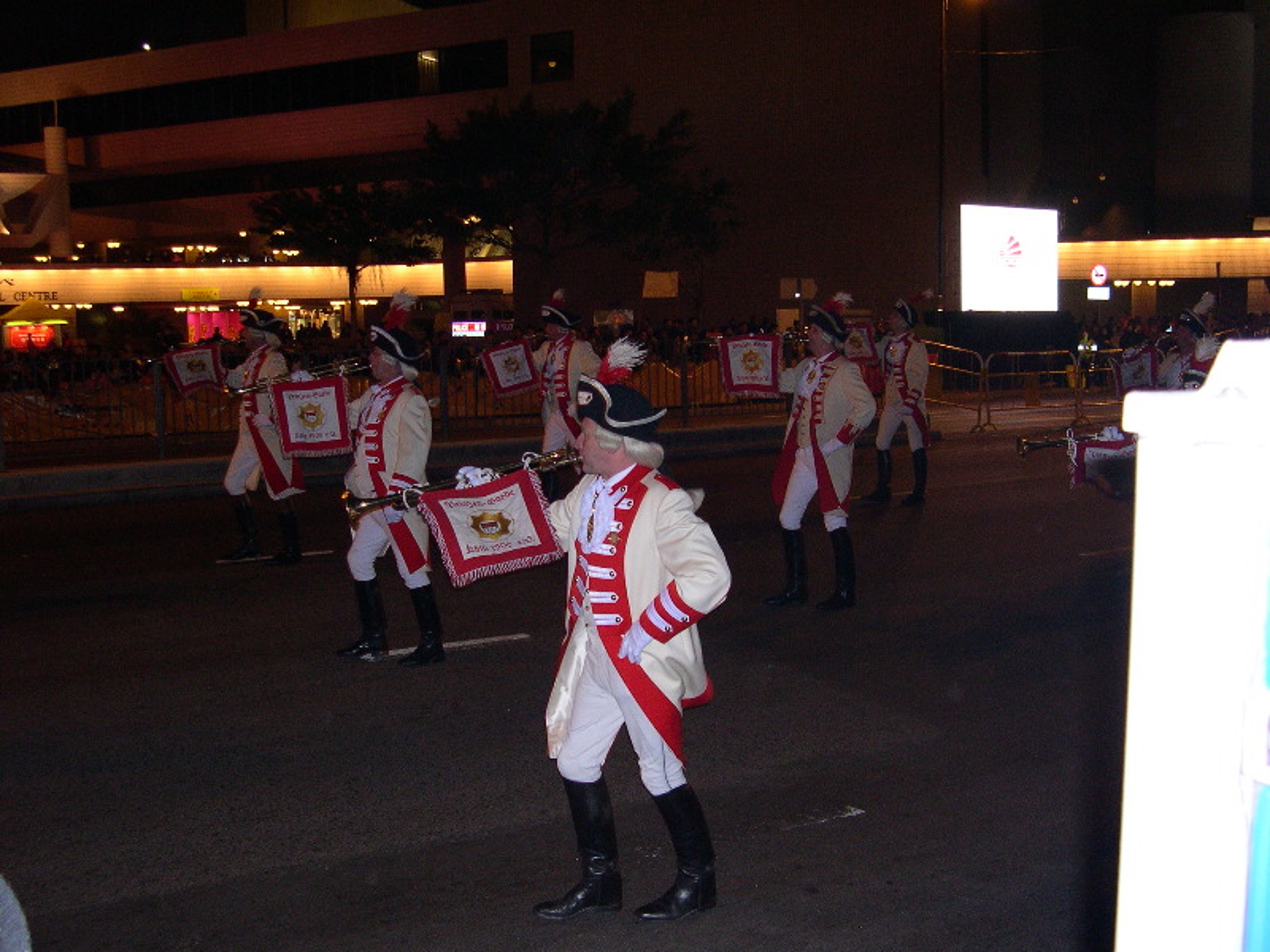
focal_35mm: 38
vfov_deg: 37.7
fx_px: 1394
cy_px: 476
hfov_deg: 49.0
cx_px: 635
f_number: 2.8
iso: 301
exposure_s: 1/60
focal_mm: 8
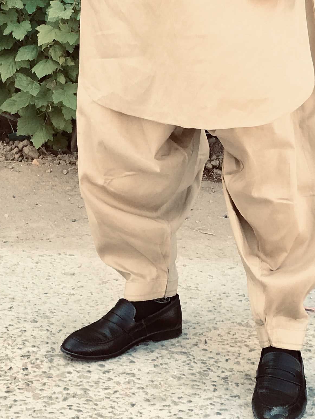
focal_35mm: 148
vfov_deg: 12.9
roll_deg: -0.6
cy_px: -121
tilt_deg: -9.1
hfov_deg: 10.0
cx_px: 63
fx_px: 1795
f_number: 2.8
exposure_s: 1/117
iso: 20
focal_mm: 6.6
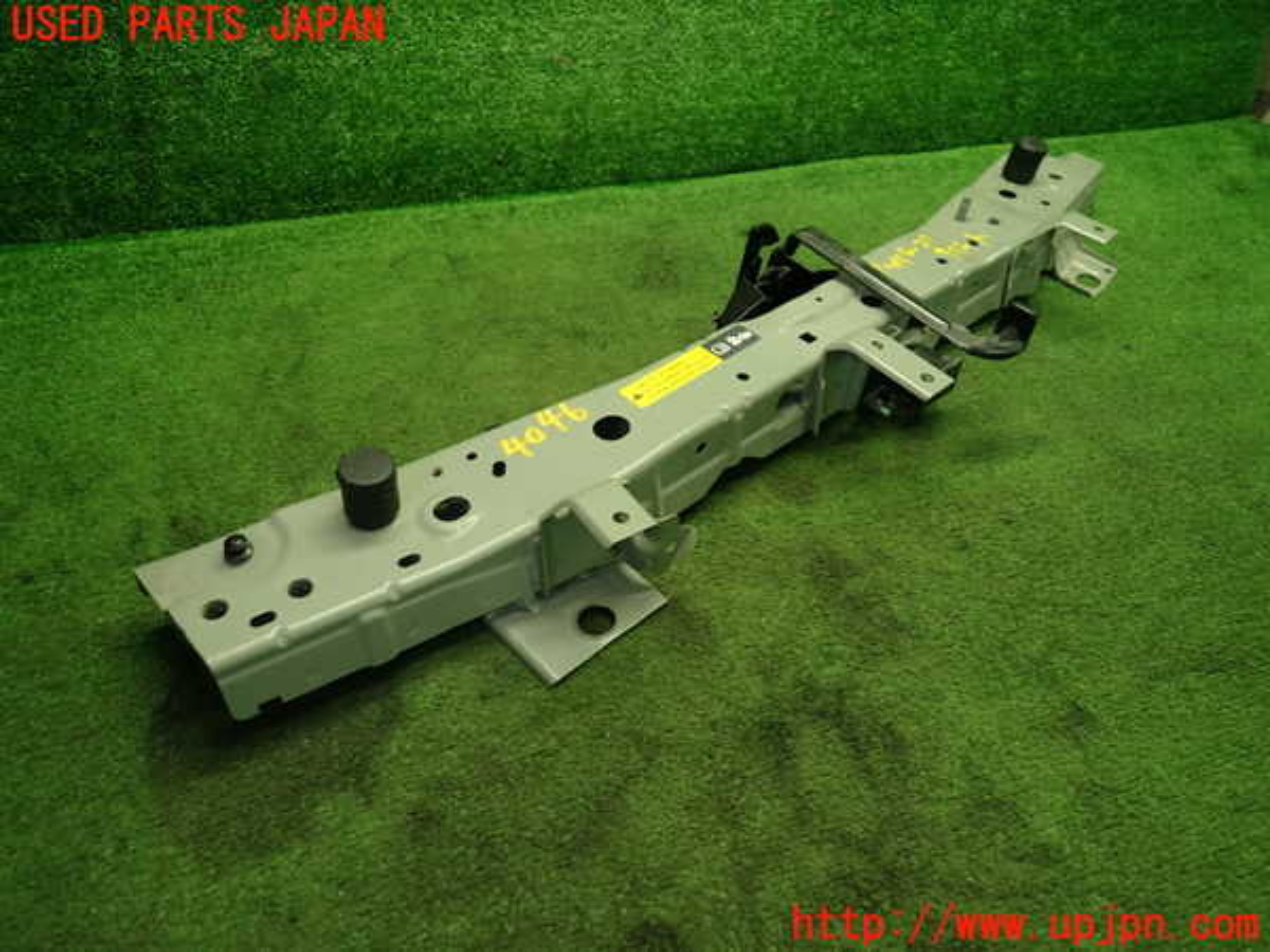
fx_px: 917
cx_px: 635
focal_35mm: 25
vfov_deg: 54.9
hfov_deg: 69.4
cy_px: 476
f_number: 2
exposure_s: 1/60
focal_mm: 4.5
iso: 200
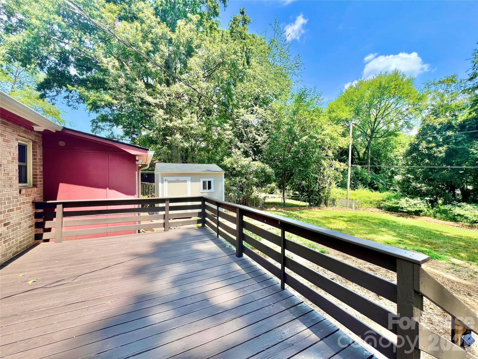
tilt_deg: -0.7
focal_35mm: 13
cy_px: 180
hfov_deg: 106.2
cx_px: 239
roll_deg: +0.7
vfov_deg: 89.9
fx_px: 180
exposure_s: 1/327
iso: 32
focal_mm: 1.57
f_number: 1.8
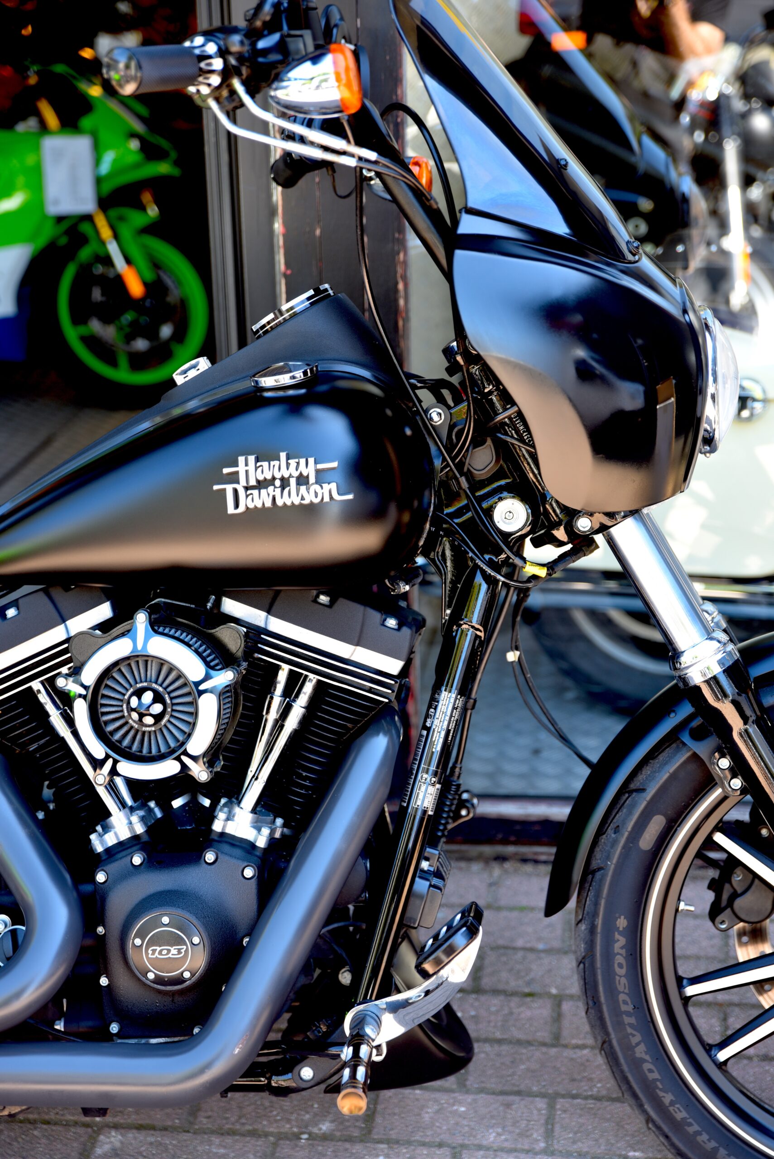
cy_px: 580
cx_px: 387
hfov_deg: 22.6
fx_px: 1933
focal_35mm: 60
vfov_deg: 33.4
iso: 100
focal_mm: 60
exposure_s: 1/50
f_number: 2.8
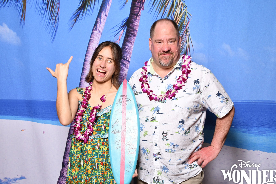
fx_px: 360
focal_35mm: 47
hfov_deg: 41.9
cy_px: 94
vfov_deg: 28.6
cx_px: 130
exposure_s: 1/125
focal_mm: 27
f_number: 5.6
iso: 200
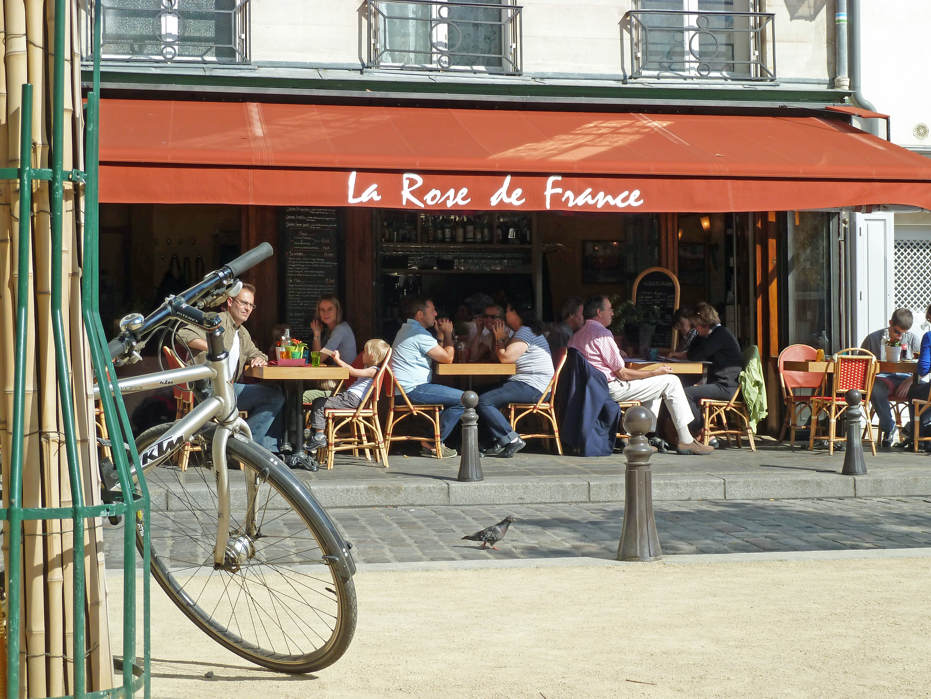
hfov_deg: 34.9
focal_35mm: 55
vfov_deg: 26.6
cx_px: 466
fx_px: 1479
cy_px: 350
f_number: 3.9
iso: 80
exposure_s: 1/400
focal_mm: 9.1
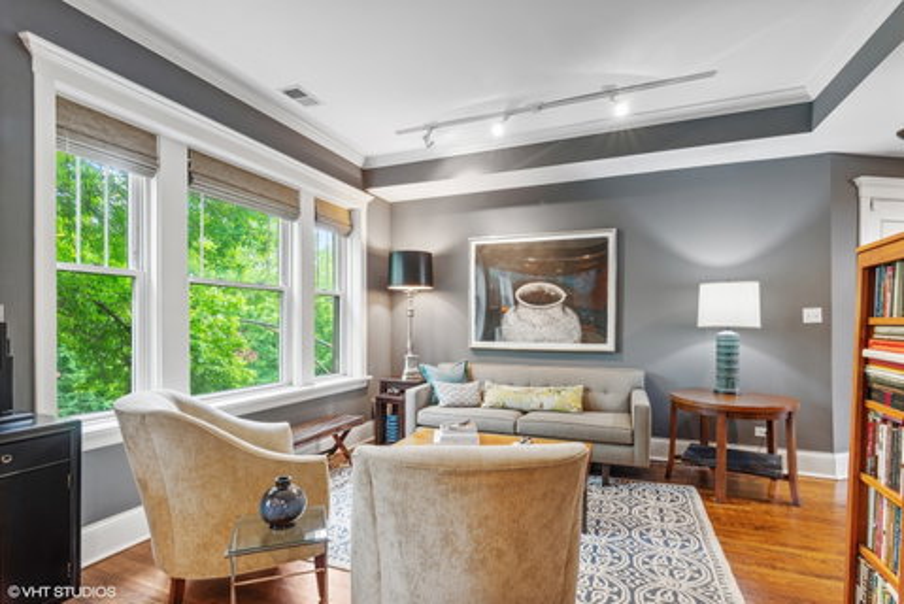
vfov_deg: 70.5
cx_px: 452
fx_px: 427
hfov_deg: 93.2
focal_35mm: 17
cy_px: 302
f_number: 8
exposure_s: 1/6
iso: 200
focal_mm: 17
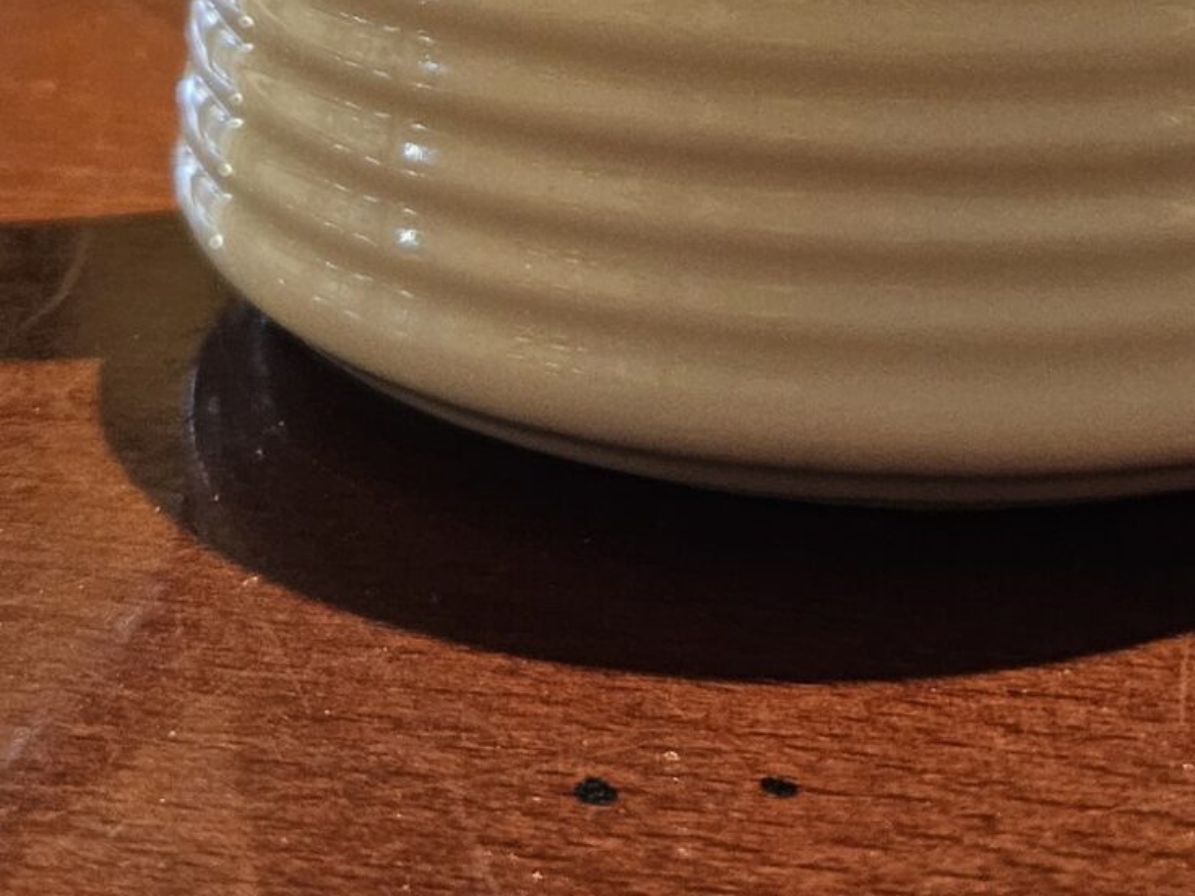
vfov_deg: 17.2
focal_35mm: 80
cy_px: -300
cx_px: 727
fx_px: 2762
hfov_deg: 24.4
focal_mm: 5.4
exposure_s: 1/40
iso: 640
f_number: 1.8
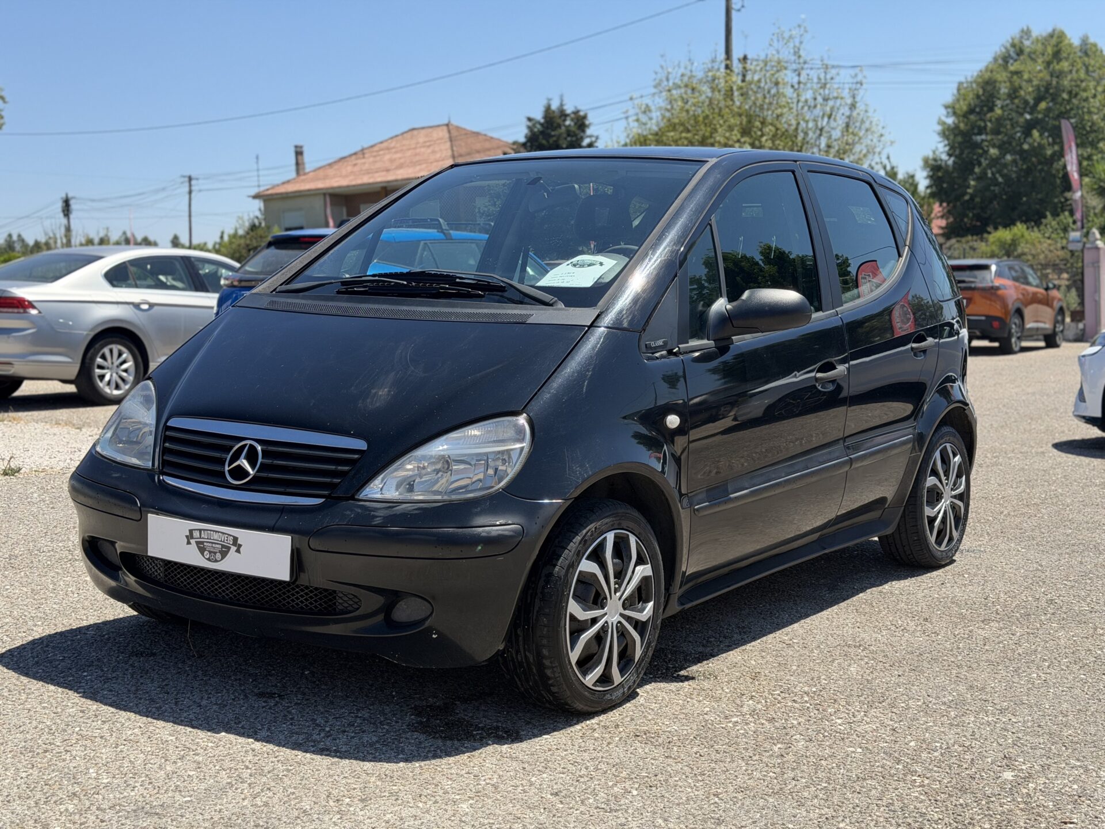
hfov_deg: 39.7
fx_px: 1532
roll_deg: +2.7
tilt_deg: -4.9
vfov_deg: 30.3
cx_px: 552
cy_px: 414
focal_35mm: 48
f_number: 1.78
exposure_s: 1/2494
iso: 100
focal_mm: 6.76
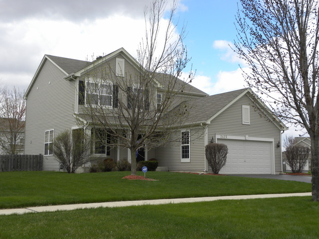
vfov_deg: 31.5
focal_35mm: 46
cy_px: 120
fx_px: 424
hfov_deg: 41.2
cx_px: 160
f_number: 4.5
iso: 64
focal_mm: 8.2
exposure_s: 1/309
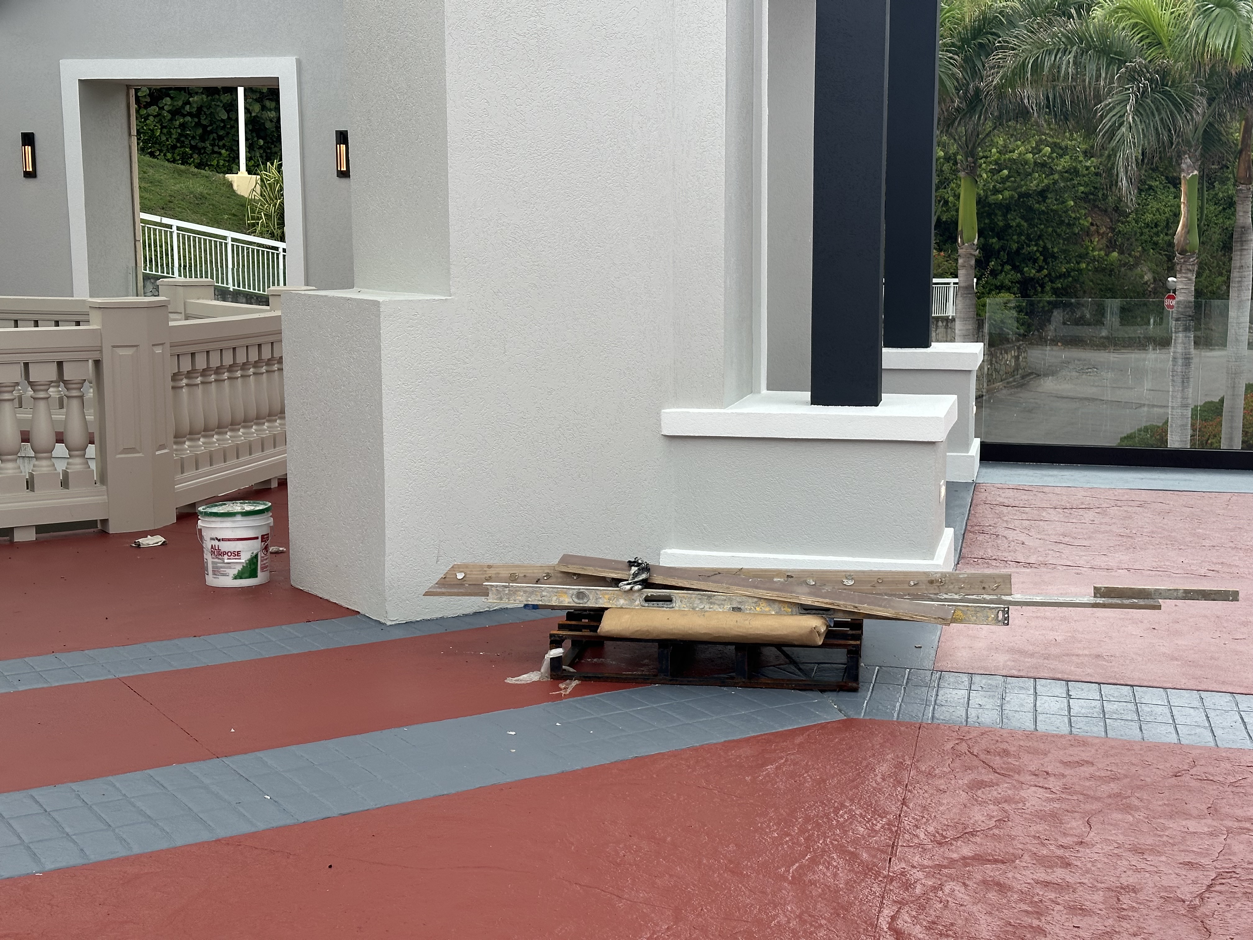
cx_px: 626
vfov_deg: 30.3
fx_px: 1737
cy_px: 470
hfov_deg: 39.7
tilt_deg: -7.6
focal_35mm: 48
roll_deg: -0.3
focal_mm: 6.86
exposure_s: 1/144
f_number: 1.78
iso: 64
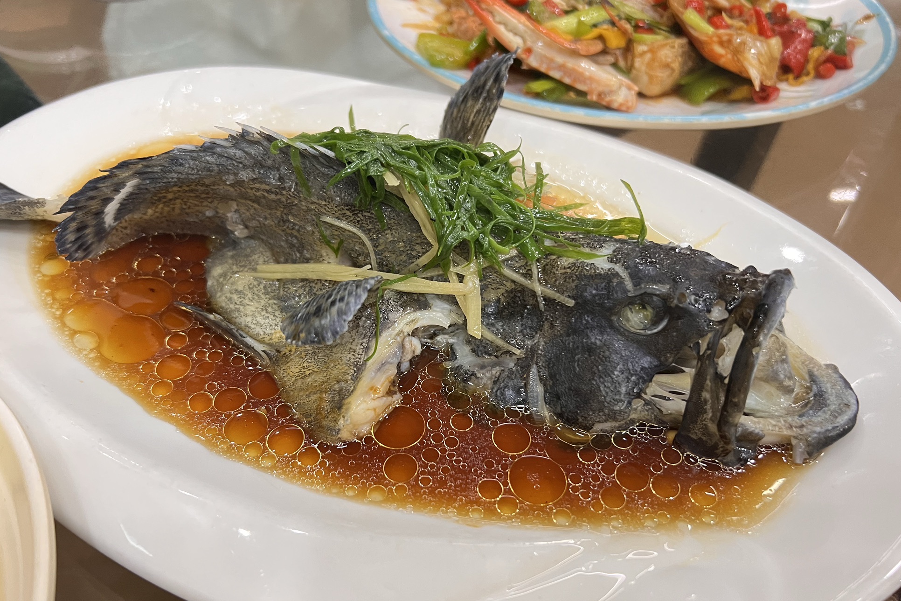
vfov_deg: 46.3
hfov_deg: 65.5
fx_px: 701
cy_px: 328
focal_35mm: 28
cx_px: 440
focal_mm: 5.7
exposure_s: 1/50
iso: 200
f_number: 1.5
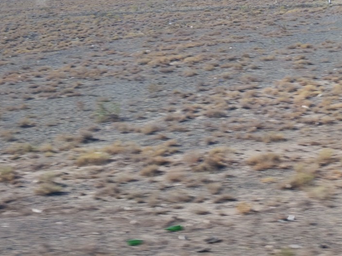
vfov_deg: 13.5
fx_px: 1067
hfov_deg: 17.9
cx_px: 325
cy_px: 7
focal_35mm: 108
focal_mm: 5.52
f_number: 1.95
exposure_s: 1/260
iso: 50
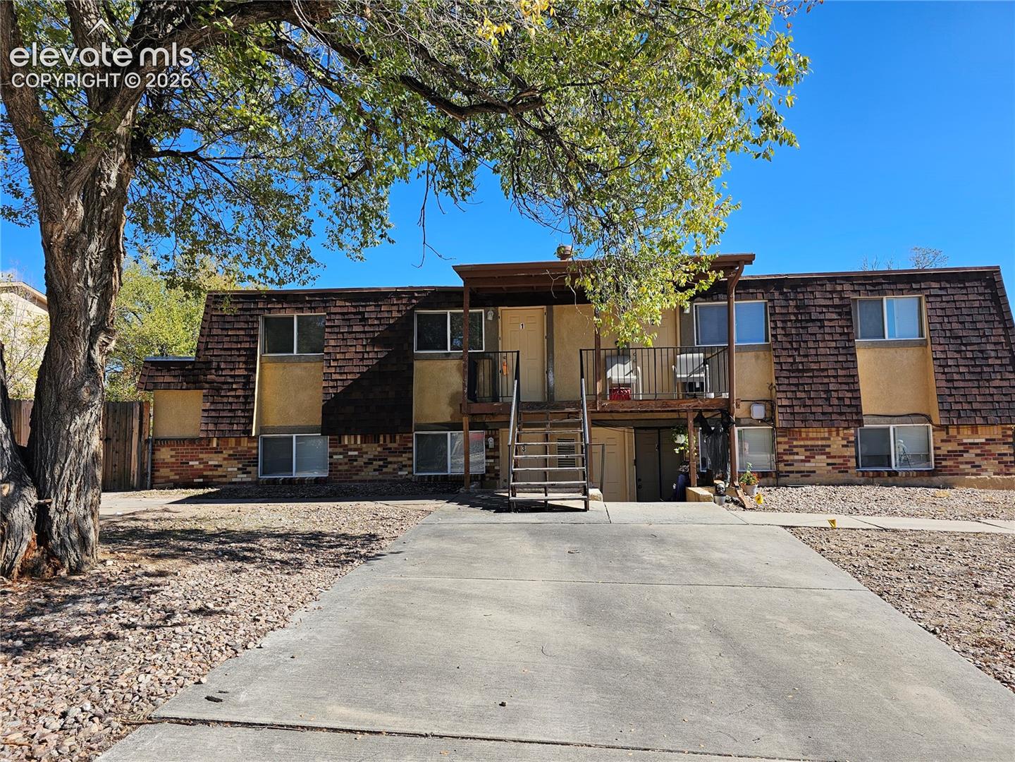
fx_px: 674
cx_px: 508
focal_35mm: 23
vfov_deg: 58.9
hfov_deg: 73.9
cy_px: 381
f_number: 1.7
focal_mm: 6.3
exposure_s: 1/547
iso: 10
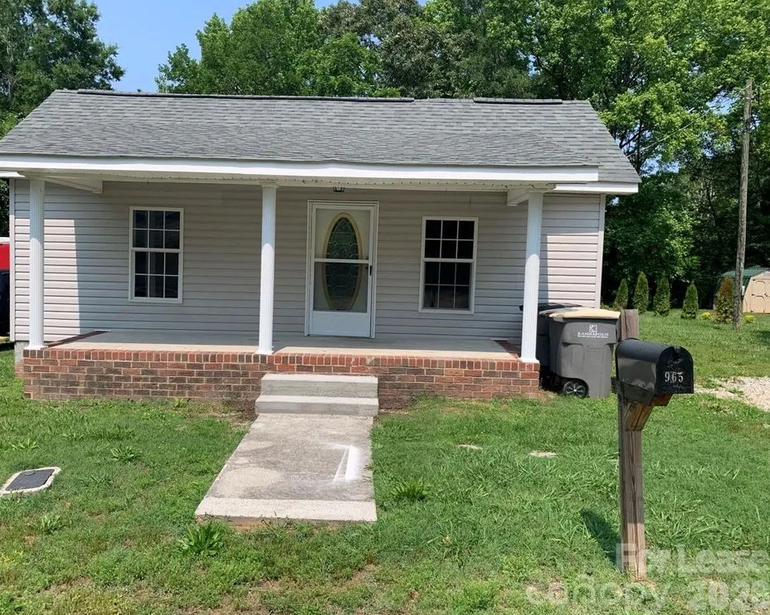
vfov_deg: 51.5
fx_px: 638
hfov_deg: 62.1
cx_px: 351
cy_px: 307
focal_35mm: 28
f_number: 1.8
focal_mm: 4.25
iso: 25
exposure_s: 1/1916
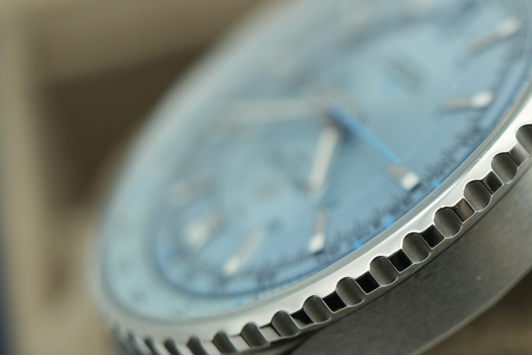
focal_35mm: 87
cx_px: 494
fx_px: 1286
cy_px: 223
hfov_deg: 22.7
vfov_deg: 15.7
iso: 400
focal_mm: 35
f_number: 5
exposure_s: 1/250
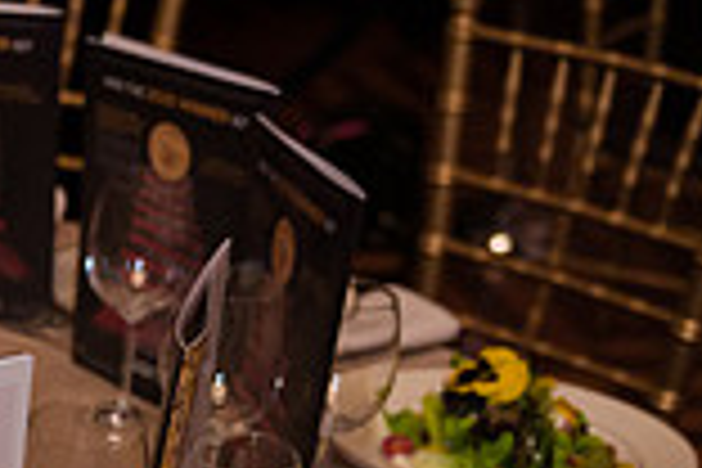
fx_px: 2184
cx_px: -361
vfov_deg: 12.0
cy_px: 524
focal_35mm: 112
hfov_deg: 16.6
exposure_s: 1/200
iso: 1600
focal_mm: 29
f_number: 3.2
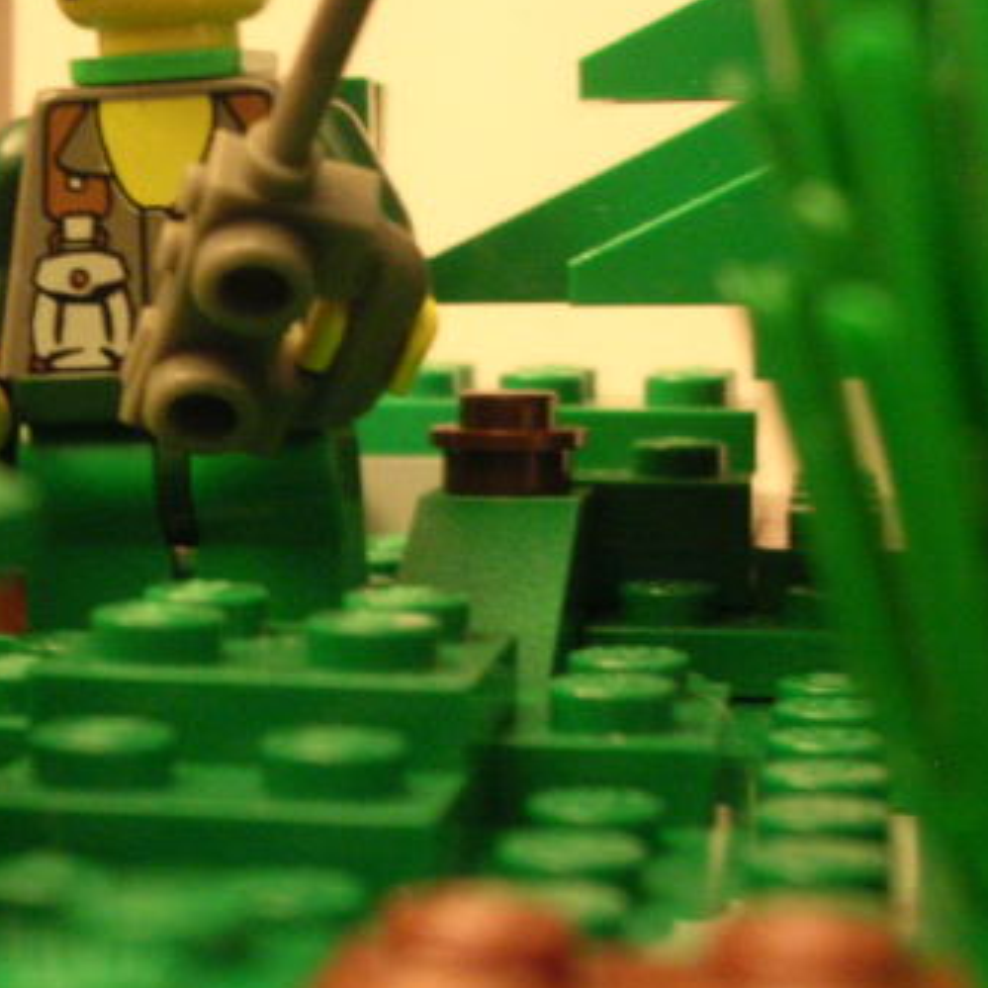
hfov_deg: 19.1
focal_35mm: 90
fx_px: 2906
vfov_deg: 19.2
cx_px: 199
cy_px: 317
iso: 400
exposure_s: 1.2
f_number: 3.2
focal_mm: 8
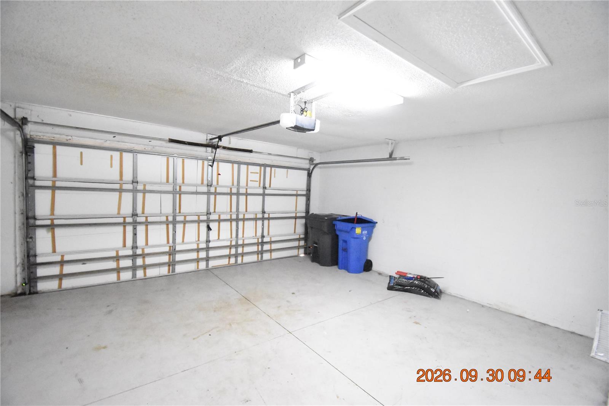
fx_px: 254
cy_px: 203
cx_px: 304
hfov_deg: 100.4
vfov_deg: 77.3
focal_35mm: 15
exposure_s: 1/60
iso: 12800
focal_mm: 10
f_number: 3.5
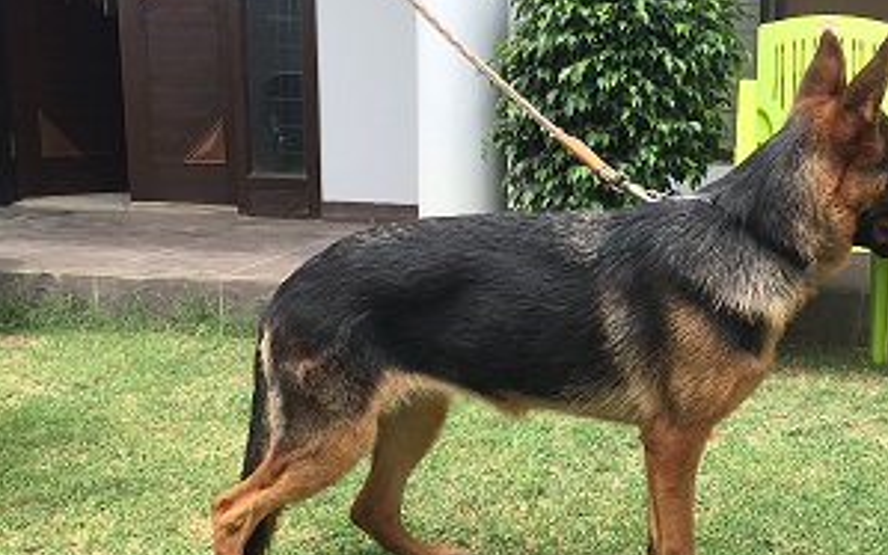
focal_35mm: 42
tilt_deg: -10.4
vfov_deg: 30.4
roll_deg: -3.4
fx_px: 1017
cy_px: 344
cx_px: 600
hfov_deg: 46.4
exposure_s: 1/648
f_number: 2.2
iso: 32
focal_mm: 4.15
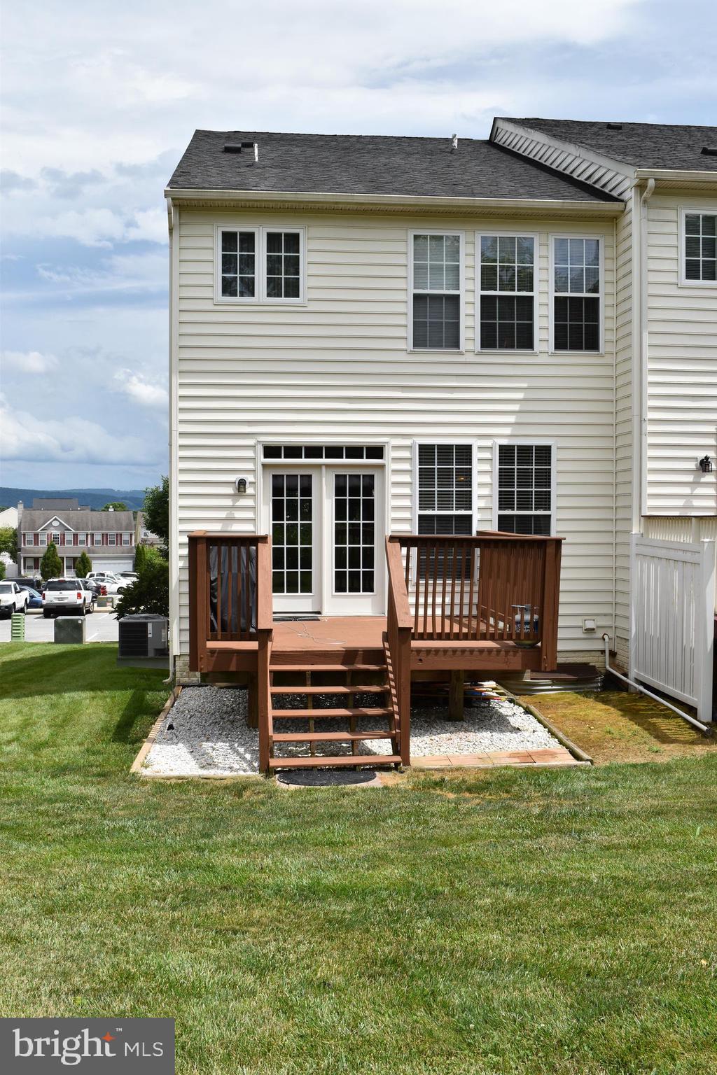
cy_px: 538
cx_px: 358
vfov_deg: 51.3
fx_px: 1120
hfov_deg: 35.5
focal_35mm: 38
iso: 200
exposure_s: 1/500
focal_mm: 25
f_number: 11
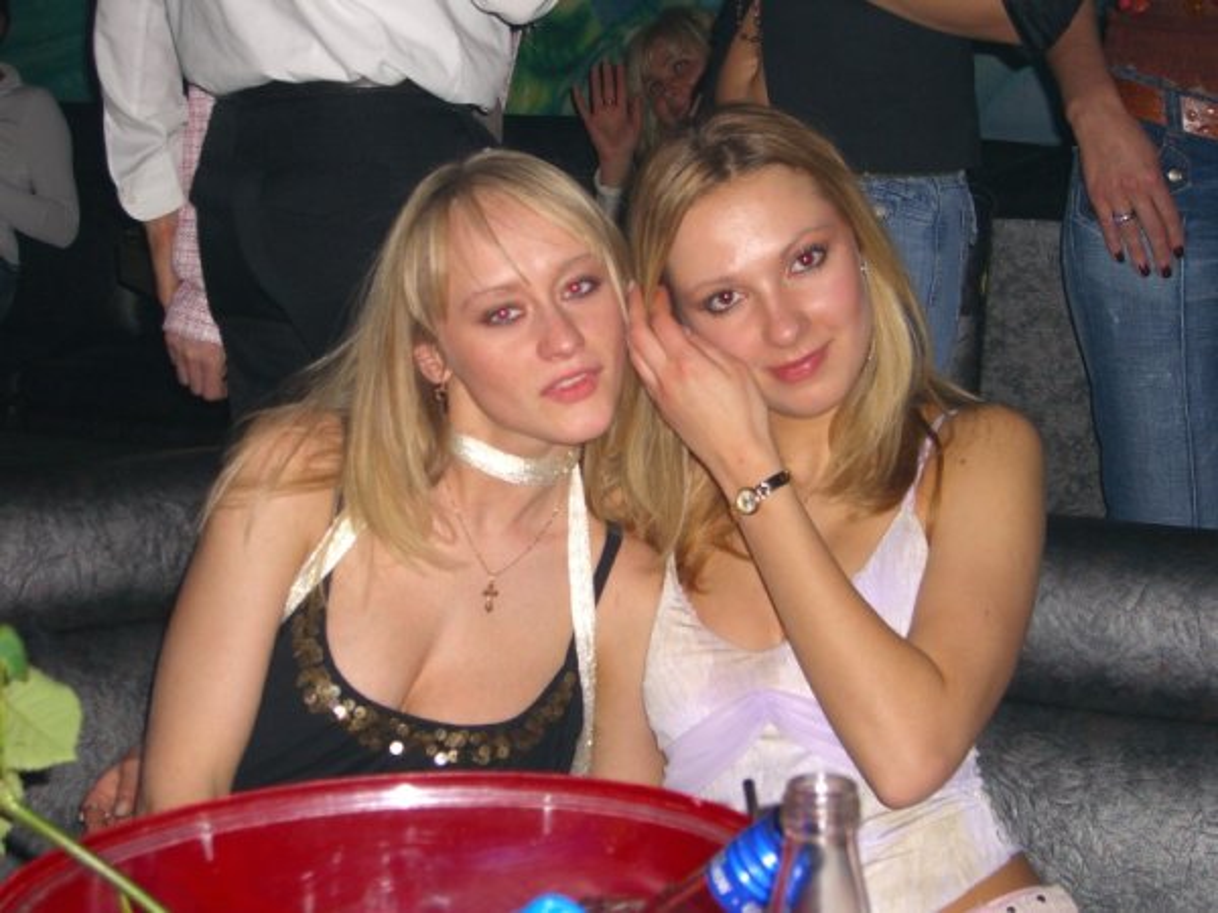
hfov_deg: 33.8
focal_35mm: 57
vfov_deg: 25.7
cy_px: 456
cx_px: 609
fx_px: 2006
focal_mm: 11.8
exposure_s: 1/60
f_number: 3.6
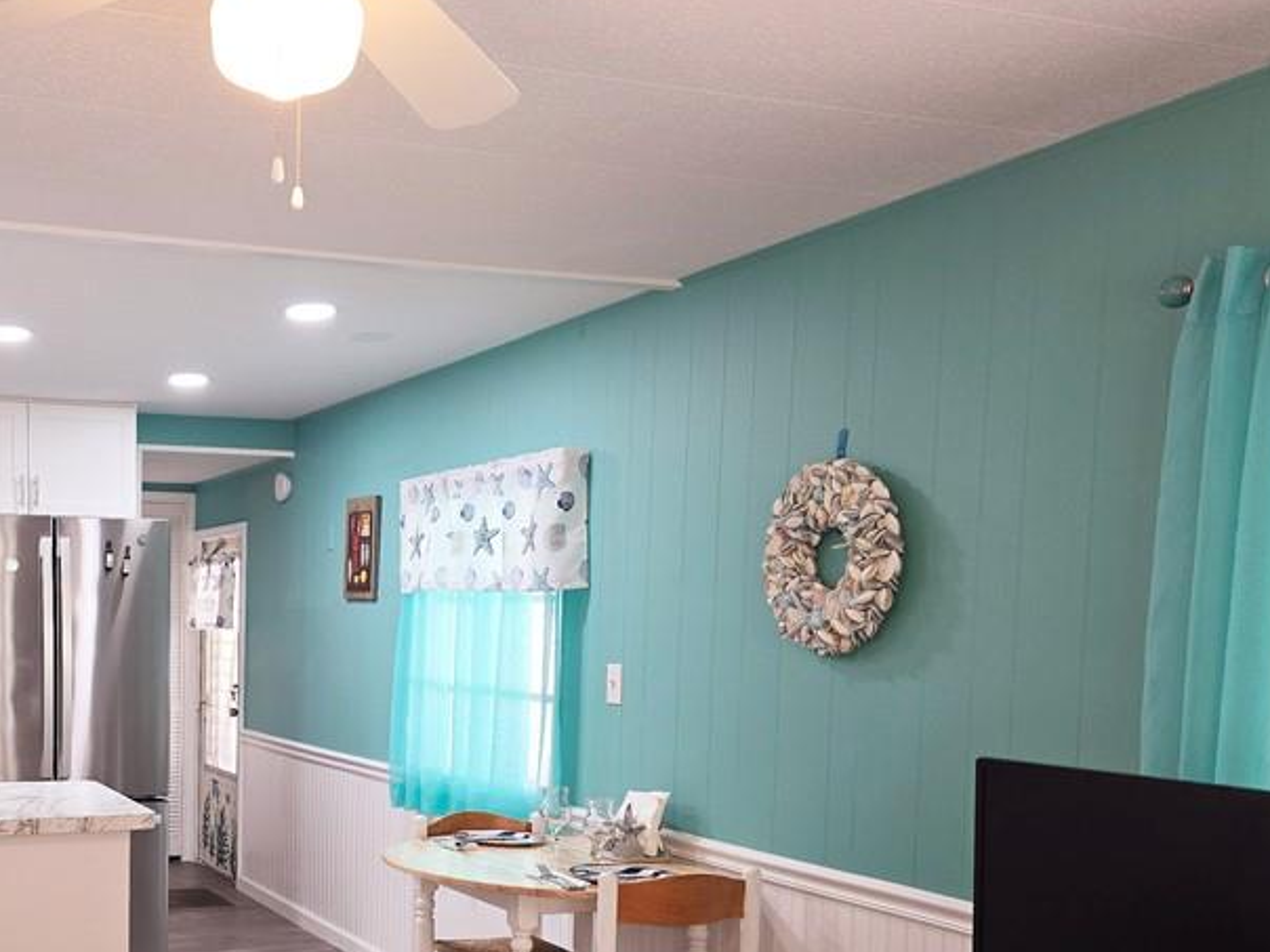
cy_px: 717
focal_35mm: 39
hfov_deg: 45.0
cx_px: 219
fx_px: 1431
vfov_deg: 36.0
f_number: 1.7
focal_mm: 6.3
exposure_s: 1/60.2
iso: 64
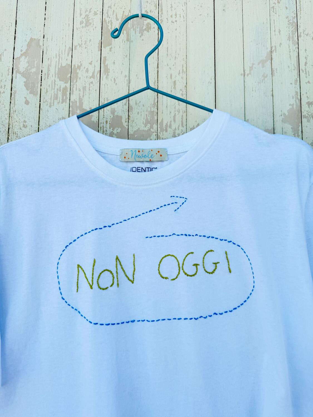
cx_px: 156
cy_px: 208
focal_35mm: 24
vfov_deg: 71.6
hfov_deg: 56.8
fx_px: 289
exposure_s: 1/728
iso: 80
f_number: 1.78
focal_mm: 6.76
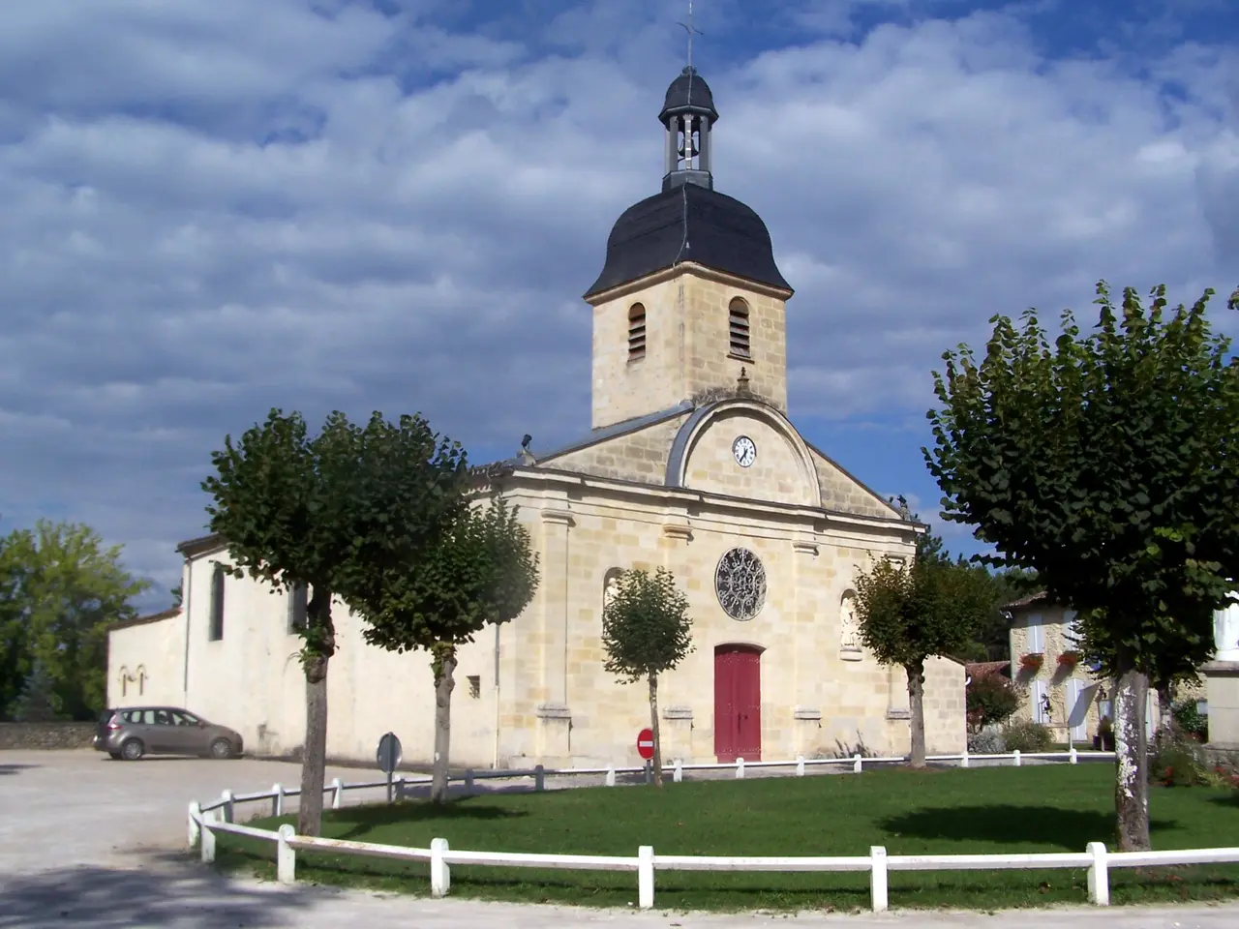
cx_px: 620
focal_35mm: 38
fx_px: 1360
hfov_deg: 49.0
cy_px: 464
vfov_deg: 37.7
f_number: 5.6
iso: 80
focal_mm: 6.3
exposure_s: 1/800
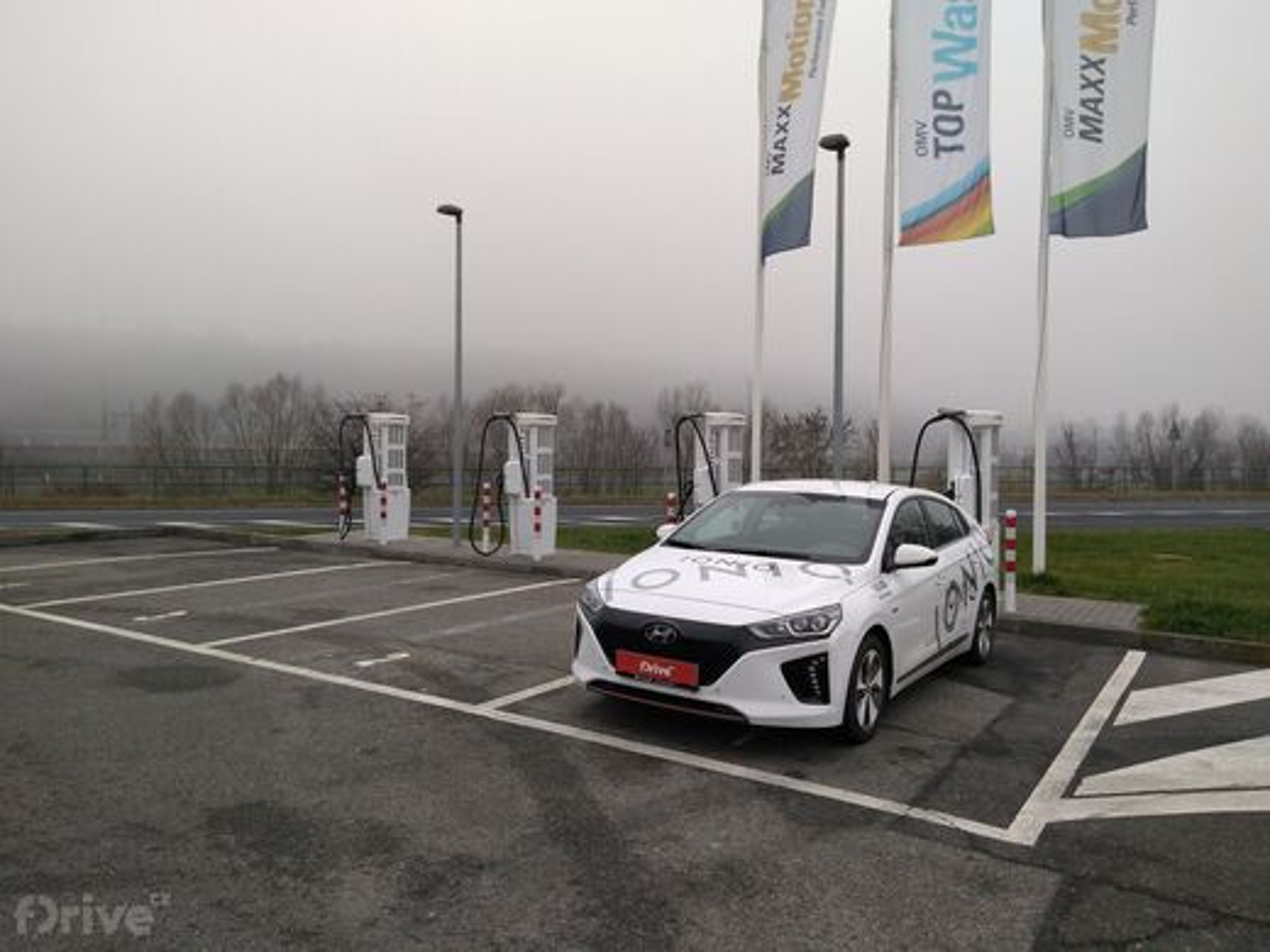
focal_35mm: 26
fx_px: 954
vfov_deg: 53.1
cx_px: 635
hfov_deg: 67.3
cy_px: 476
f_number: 2.2
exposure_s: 1/135
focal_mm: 3.46
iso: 100
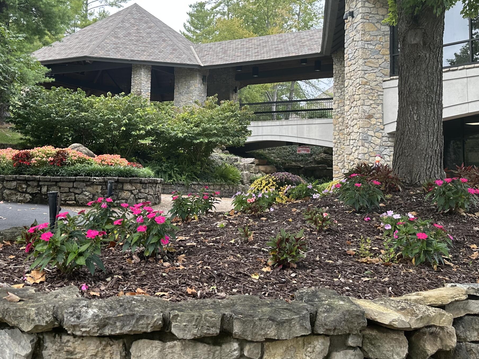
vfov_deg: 35.4
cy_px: 106
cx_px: 228
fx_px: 554
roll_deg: -1.4
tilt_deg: +7.7
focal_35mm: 40
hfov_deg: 46.8
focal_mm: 6.86
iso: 80
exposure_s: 1/178
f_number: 1.78
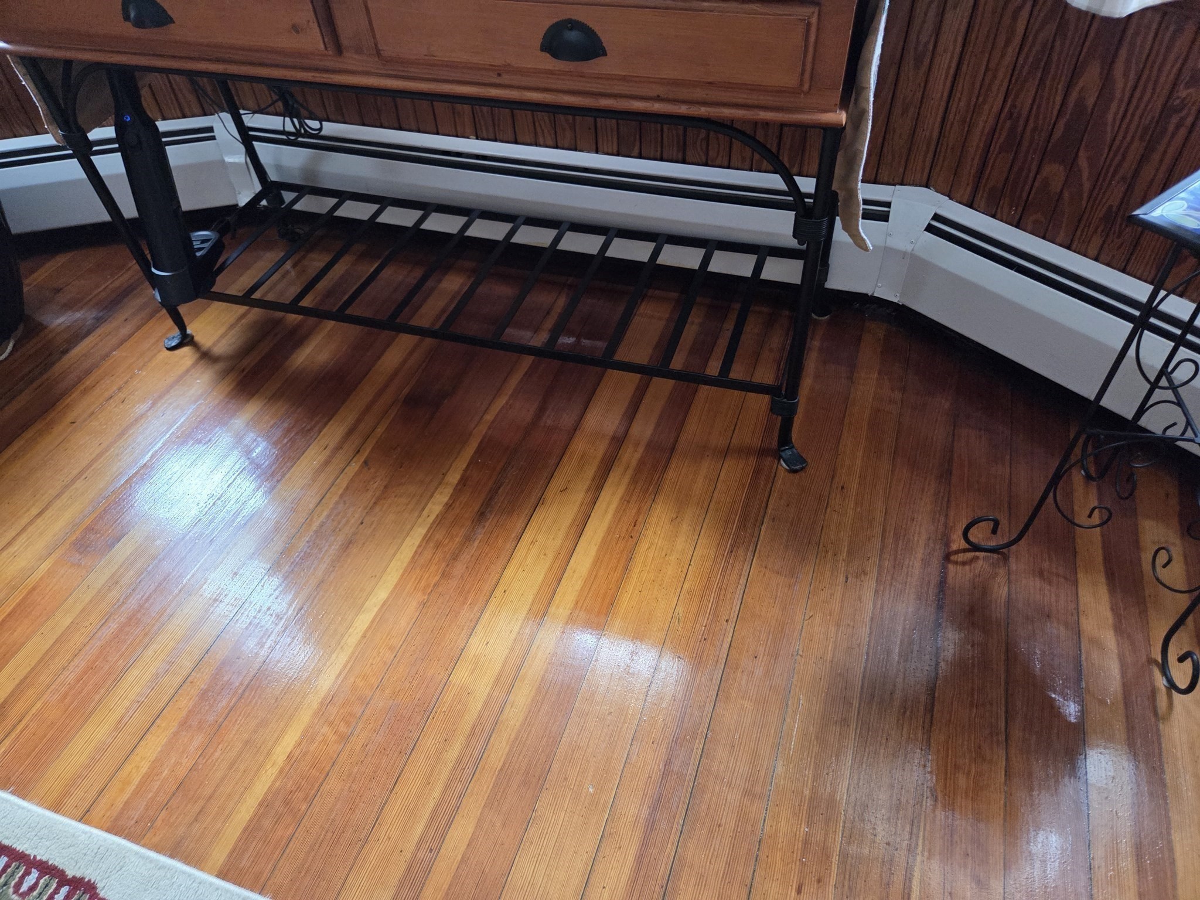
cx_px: 600
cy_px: 450
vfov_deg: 58.9
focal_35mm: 23
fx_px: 797
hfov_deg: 73.9
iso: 400
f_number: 1.8
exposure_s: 1/120
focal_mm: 5.4
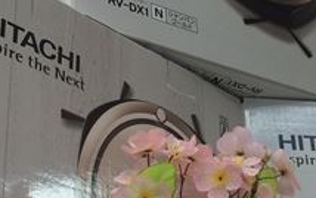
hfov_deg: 22.7
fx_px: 784
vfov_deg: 14.4
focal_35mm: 91
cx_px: 214
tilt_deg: +28.4
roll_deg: +6.1
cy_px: 92
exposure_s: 1/60
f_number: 2.2
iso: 32
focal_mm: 4.15
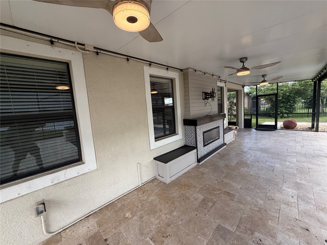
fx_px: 132
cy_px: 122
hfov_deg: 102.1
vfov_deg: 85.7
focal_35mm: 14
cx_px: 164
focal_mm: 2.22
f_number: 2.2
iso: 64
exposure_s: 1/228
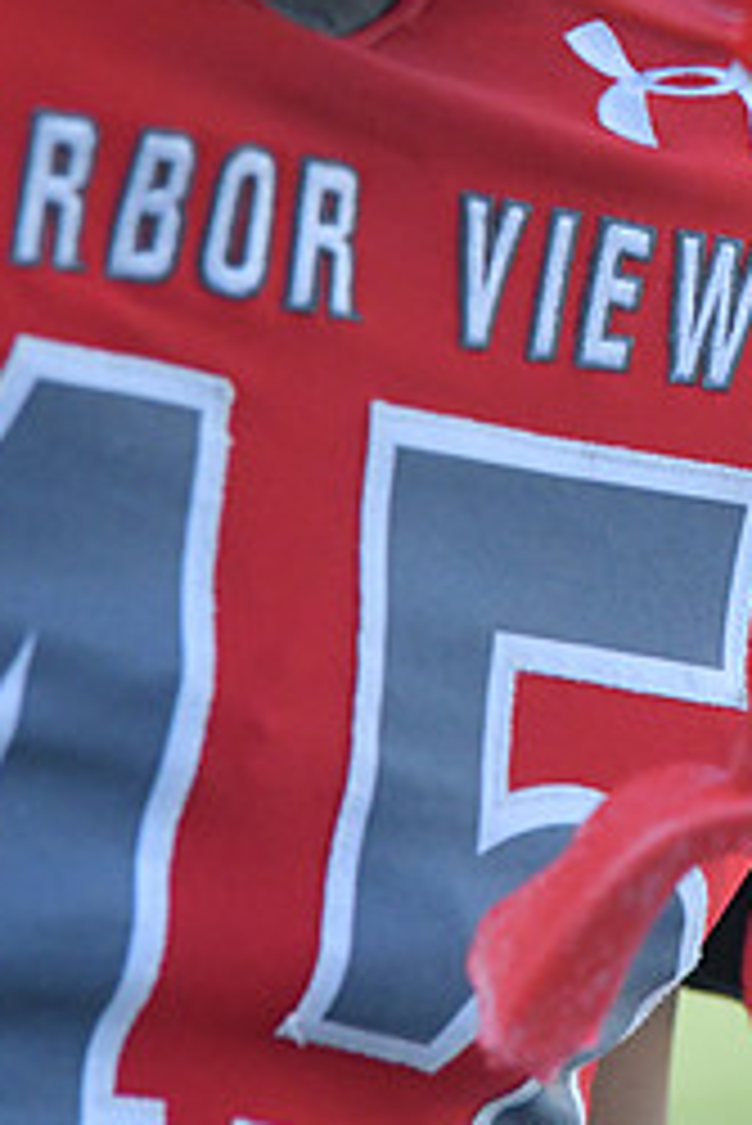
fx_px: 13767
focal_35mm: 440
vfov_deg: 4.7
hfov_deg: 3.1
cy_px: 342
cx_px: 804
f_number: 5.6
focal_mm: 190
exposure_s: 1/3200
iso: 4500
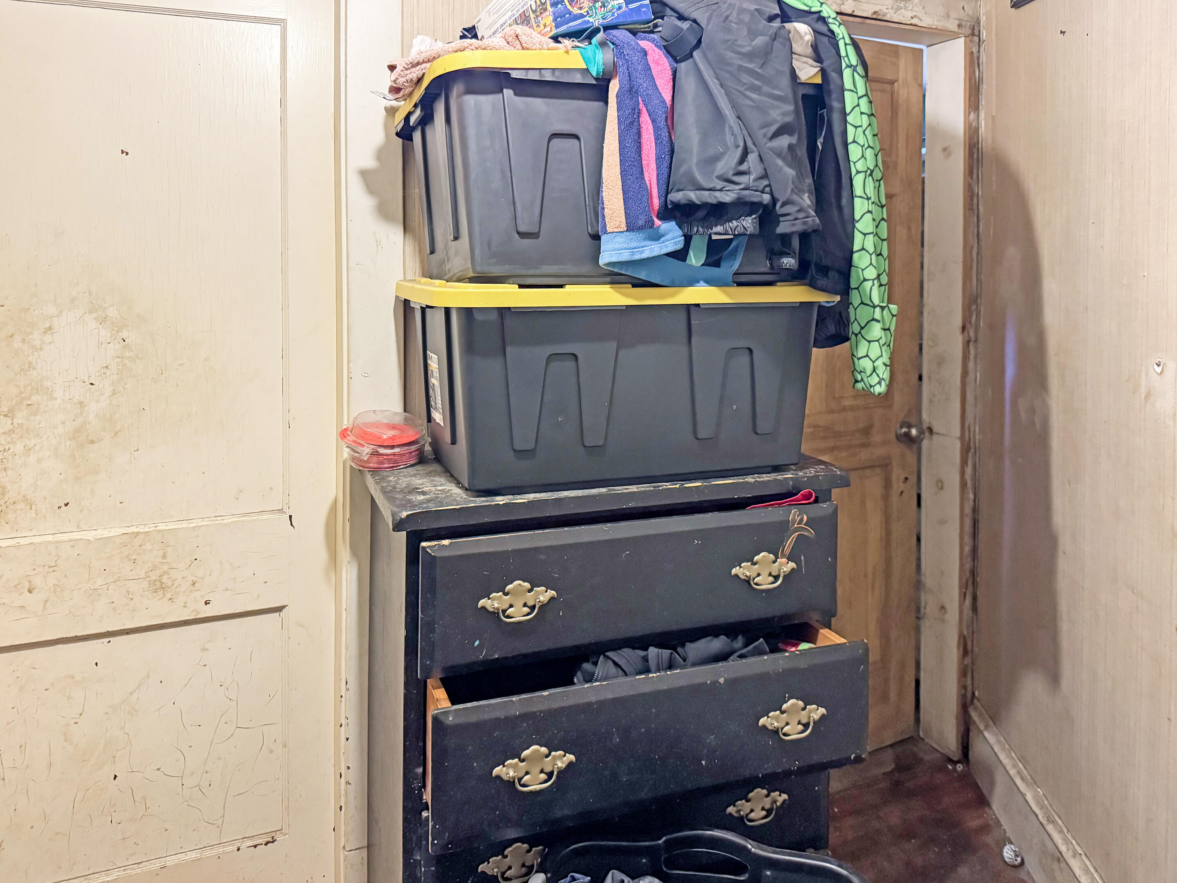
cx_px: 571
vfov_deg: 54.9
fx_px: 850
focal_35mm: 25
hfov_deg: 69.4
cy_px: 439
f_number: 1.78
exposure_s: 1/60
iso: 640
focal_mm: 6.76
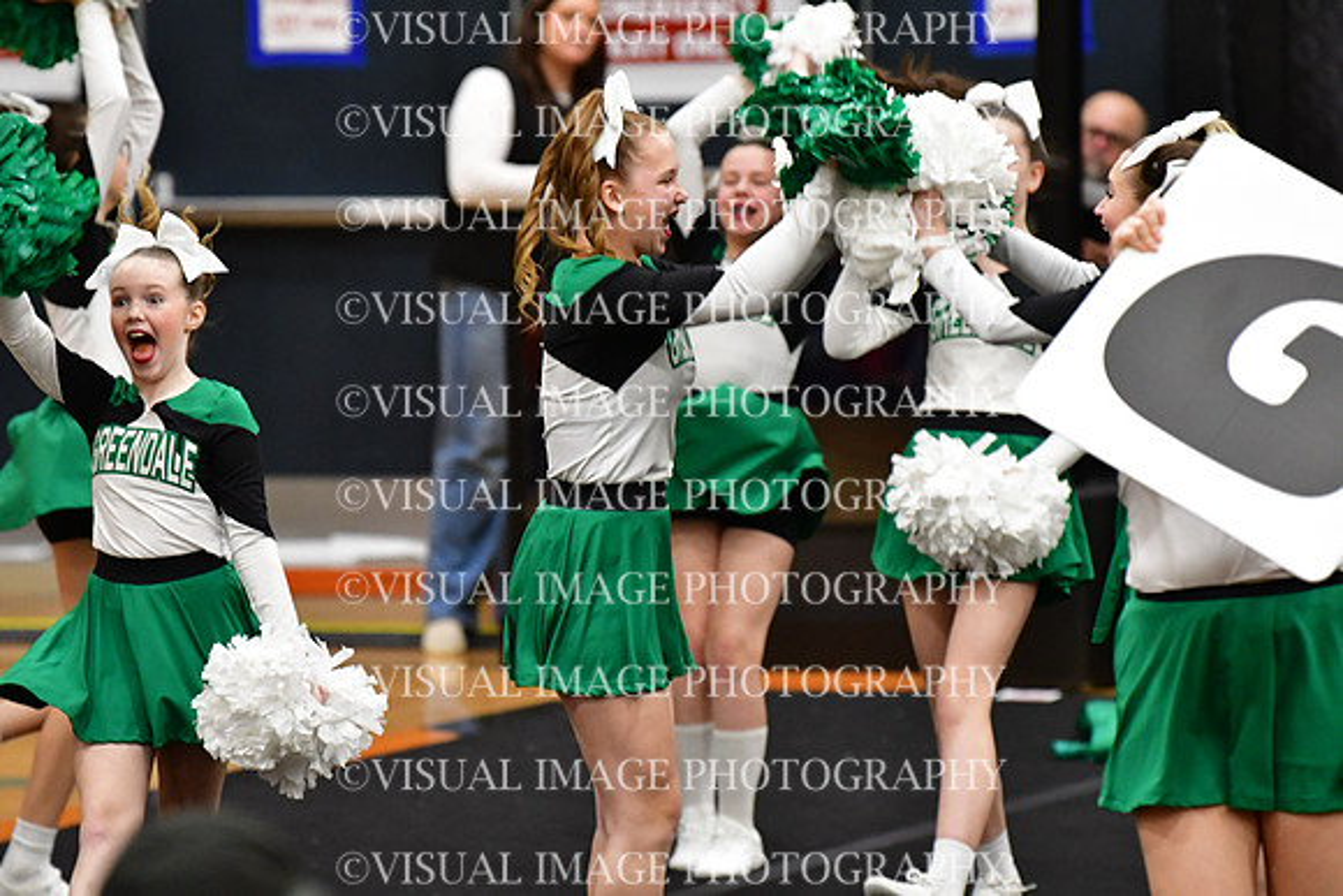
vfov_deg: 4.6
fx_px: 11194
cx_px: 672
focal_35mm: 300
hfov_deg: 6.9
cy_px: 448
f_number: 3.5
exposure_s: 1/500
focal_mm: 200
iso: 5000
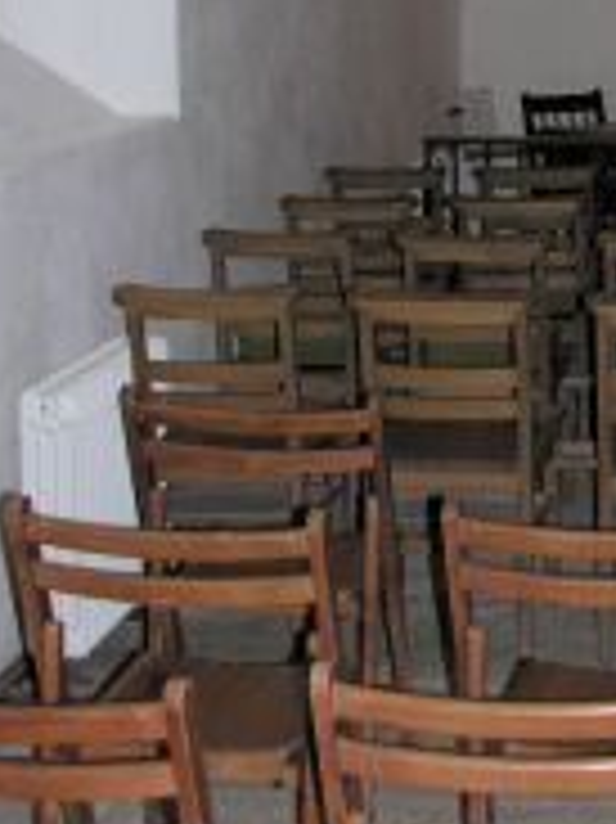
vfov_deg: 21.2
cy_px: -68
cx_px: 654
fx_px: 2090
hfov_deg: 16.3
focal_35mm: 88
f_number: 2.8
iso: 70
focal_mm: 8.9
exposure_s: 1/60.1
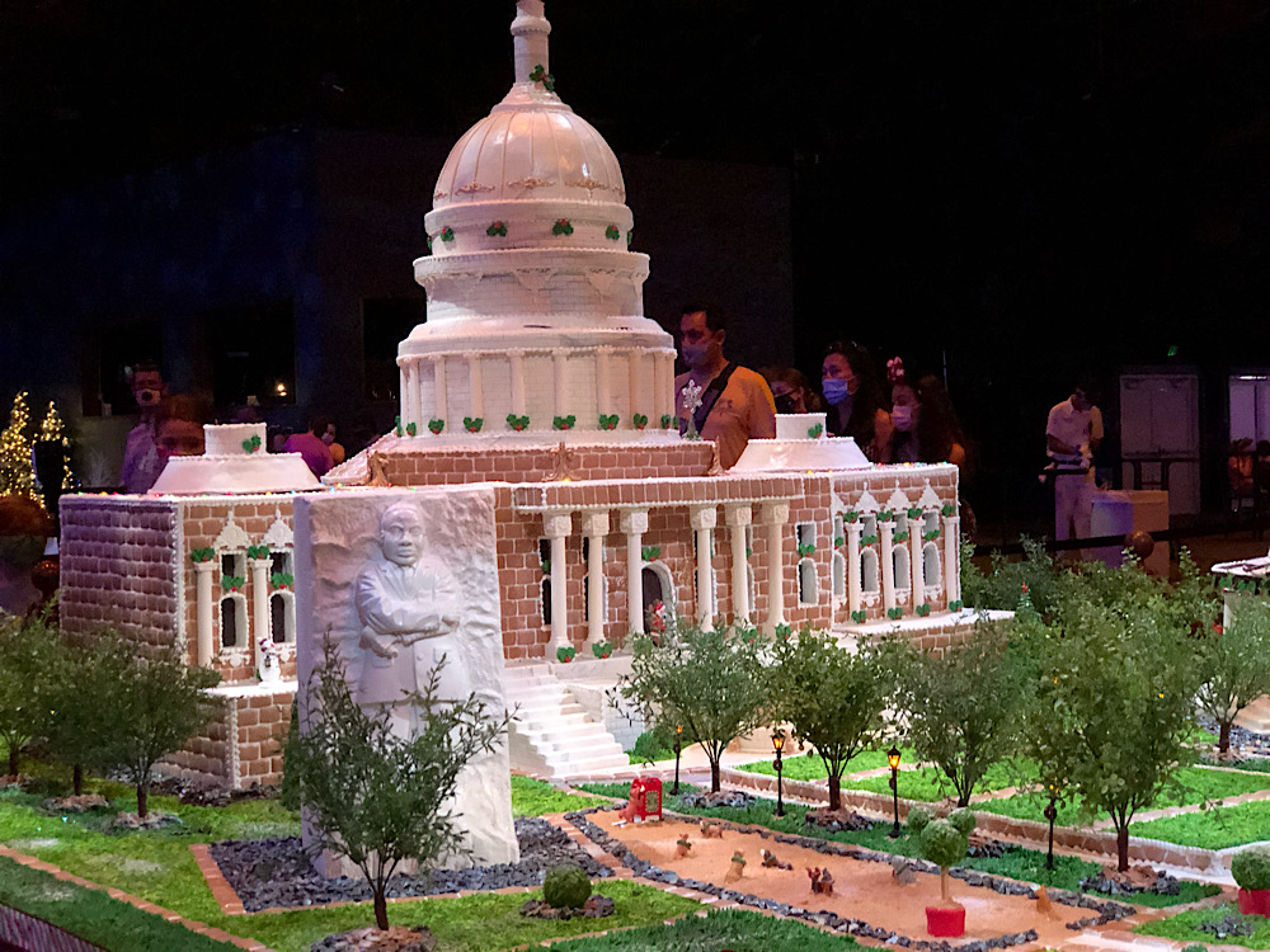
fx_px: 2091
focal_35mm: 57
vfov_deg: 25.7
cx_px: 635
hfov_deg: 33.8
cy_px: 476
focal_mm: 6.6
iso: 640
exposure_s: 1/60
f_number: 2.8
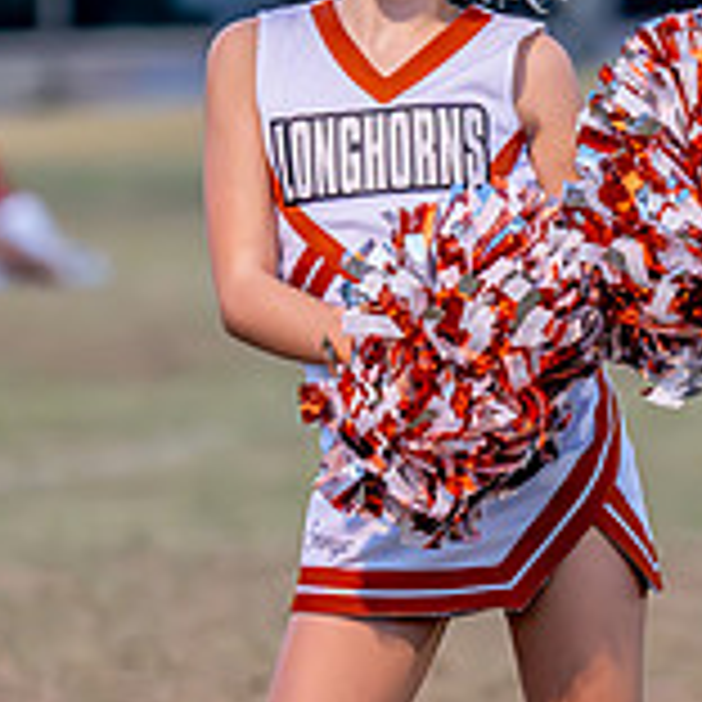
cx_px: 488
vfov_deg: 3.1
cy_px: 295
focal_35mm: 557
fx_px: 12780
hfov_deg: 3.1
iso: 5000
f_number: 2.8
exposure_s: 1/1000
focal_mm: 139
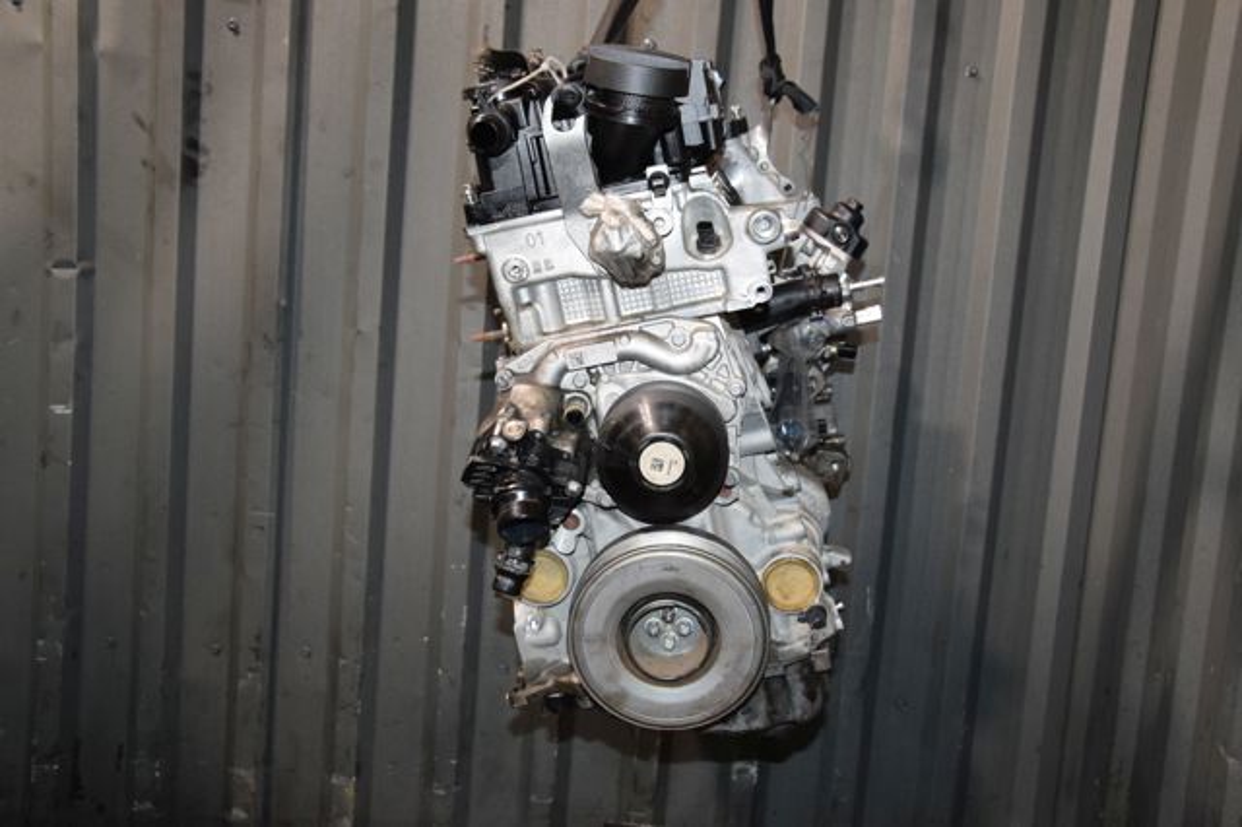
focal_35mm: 38
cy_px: 414
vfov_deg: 35.5
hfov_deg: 51.3
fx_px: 1293
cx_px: 621
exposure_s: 1/60
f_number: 5.6
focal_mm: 25
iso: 1600
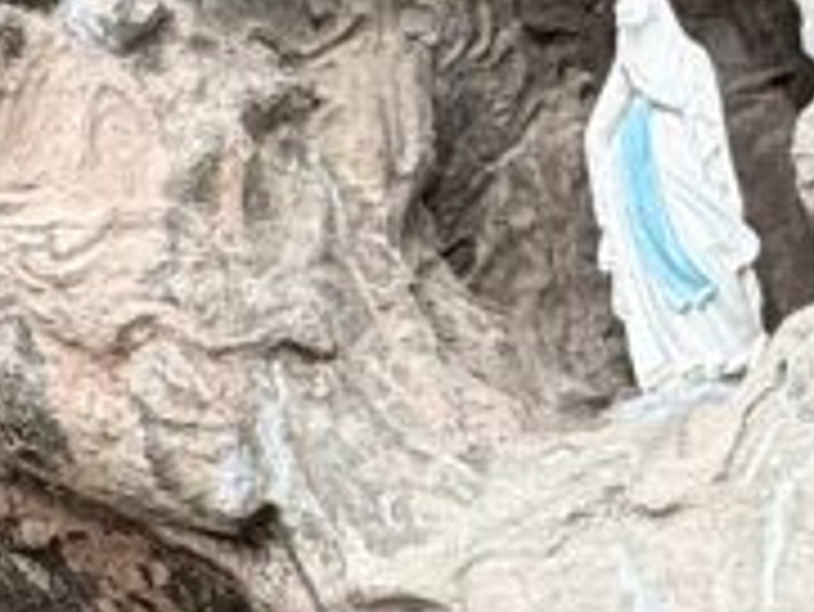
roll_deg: -3.6
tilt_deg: +14.9
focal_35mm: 79
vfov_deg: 18.3
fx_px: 1859
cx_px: -391
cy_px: 567
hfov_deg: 21.1
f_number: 2.2
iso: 64
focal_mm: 2.22
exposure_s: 1/100
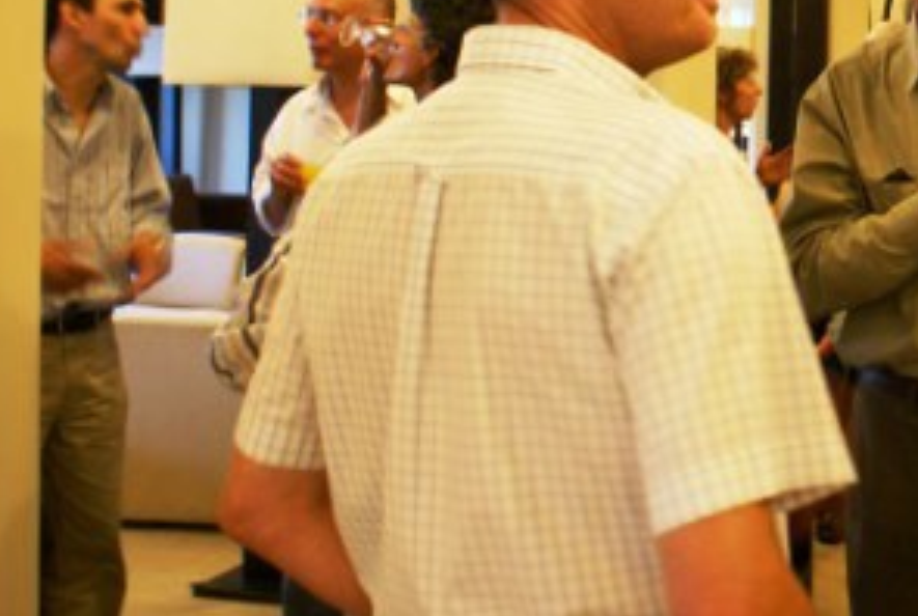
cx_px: 937
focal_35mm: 65
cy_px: 44
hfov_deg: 28.8
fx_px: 1661
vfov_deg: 20.5
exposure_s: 1/13
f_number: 4
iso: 400
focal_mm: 20
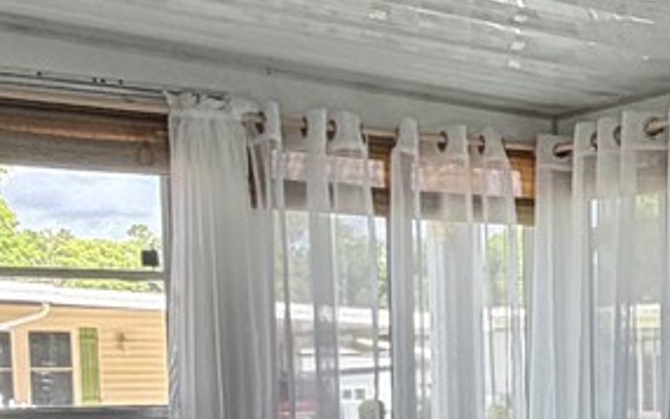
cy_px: 487
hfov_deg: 22.4
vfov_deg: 15.3
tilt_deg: -5.7
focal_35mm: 83
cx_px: 860
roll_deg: -0.1
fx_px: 1516
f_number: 2.2
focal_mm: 2.22
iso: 50
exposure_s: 1/149
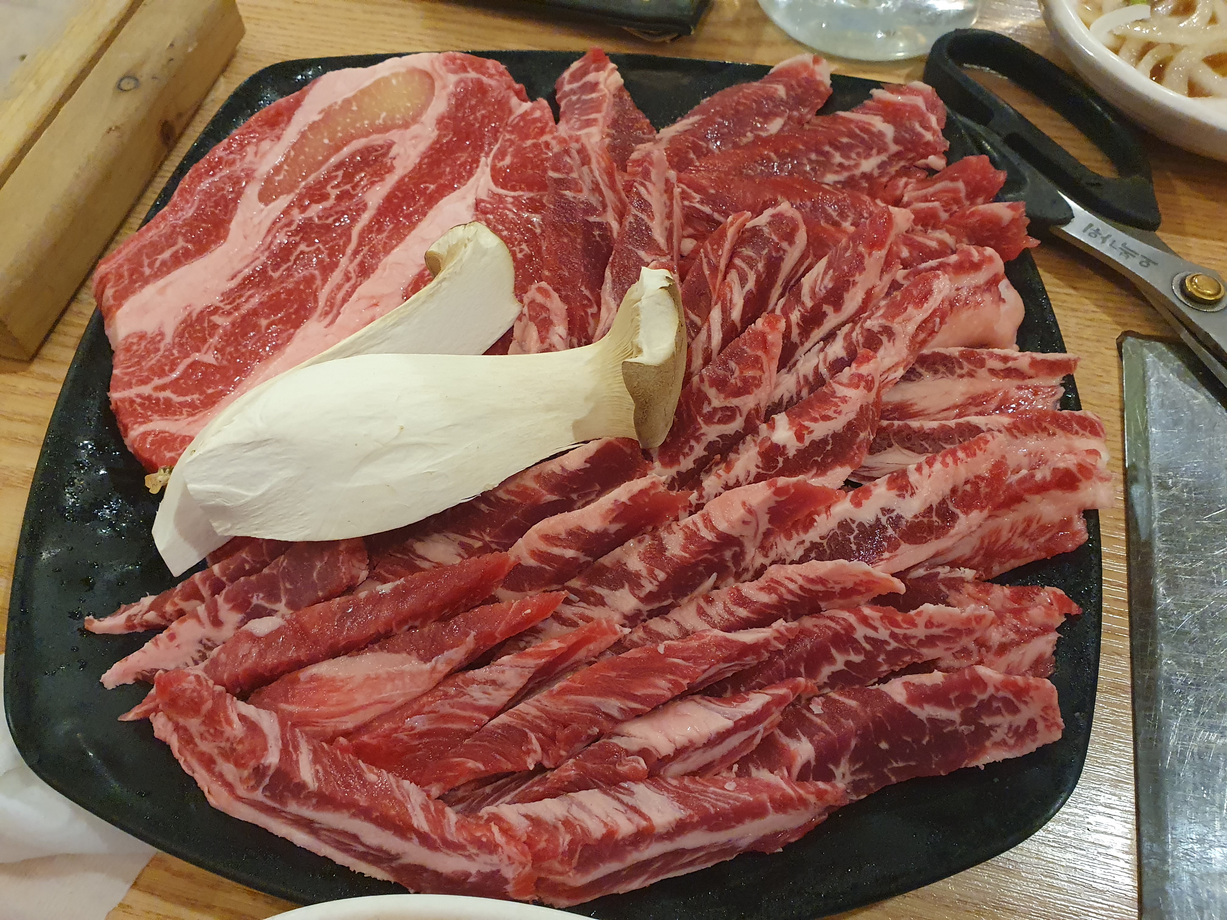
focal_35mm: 26
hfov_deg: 67.3
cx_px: 614
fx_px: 922
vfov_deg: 53.1
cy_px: 460
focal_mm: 4.32
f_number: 2.4
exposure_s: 1/40
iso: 640
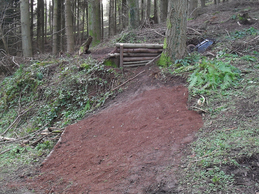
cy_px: 88
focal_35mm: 43
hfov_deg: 43.8
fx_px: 322
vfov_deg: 33.6
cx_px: 133
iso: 160
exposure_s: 1/45
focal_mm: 6.3
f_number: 3.2
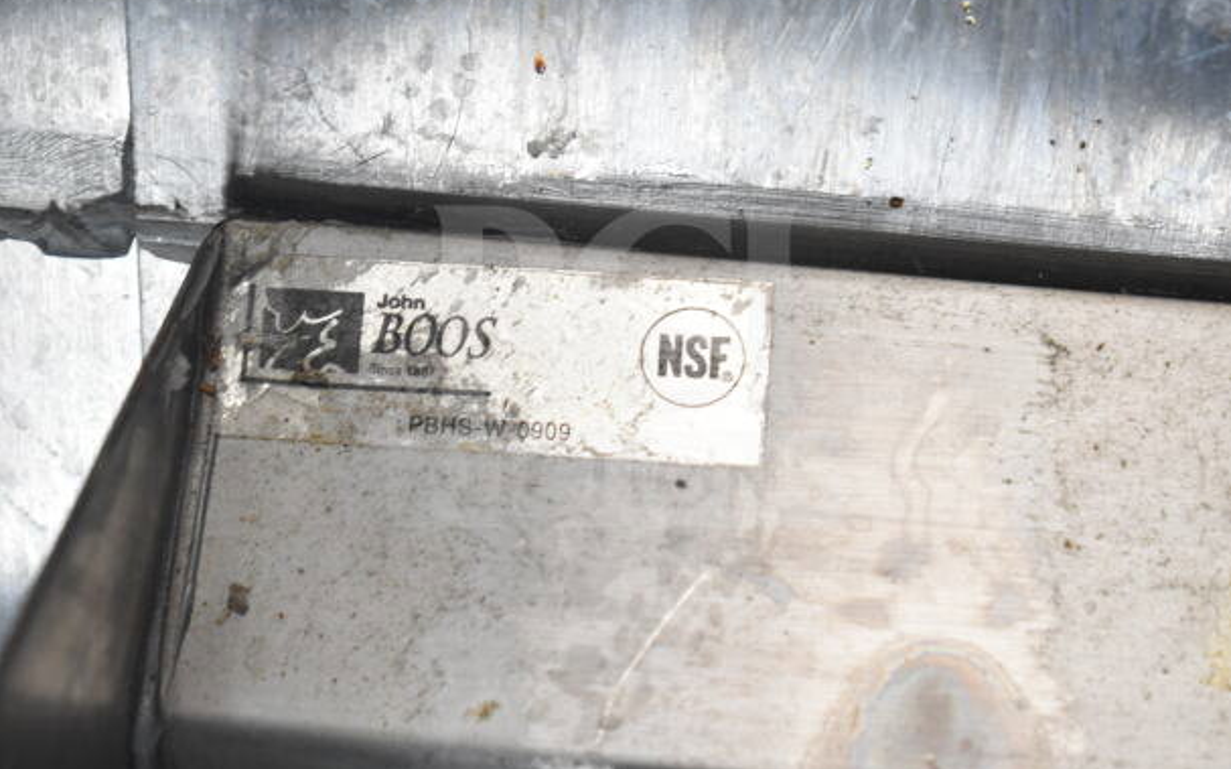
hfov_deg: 24.5
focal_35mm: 85
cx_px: 614
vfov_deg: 15.4
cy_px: 366
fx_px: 2834
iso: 1600
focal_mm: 55
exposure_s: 1/160
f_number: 6.3
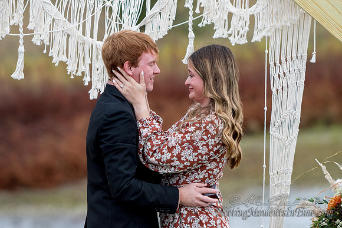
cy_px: 114
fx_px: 1900
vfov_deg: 6.9
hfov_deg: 10.3
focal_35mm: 200
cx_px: 171
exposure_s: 1/400
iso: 400
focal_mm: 200
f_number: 3.5
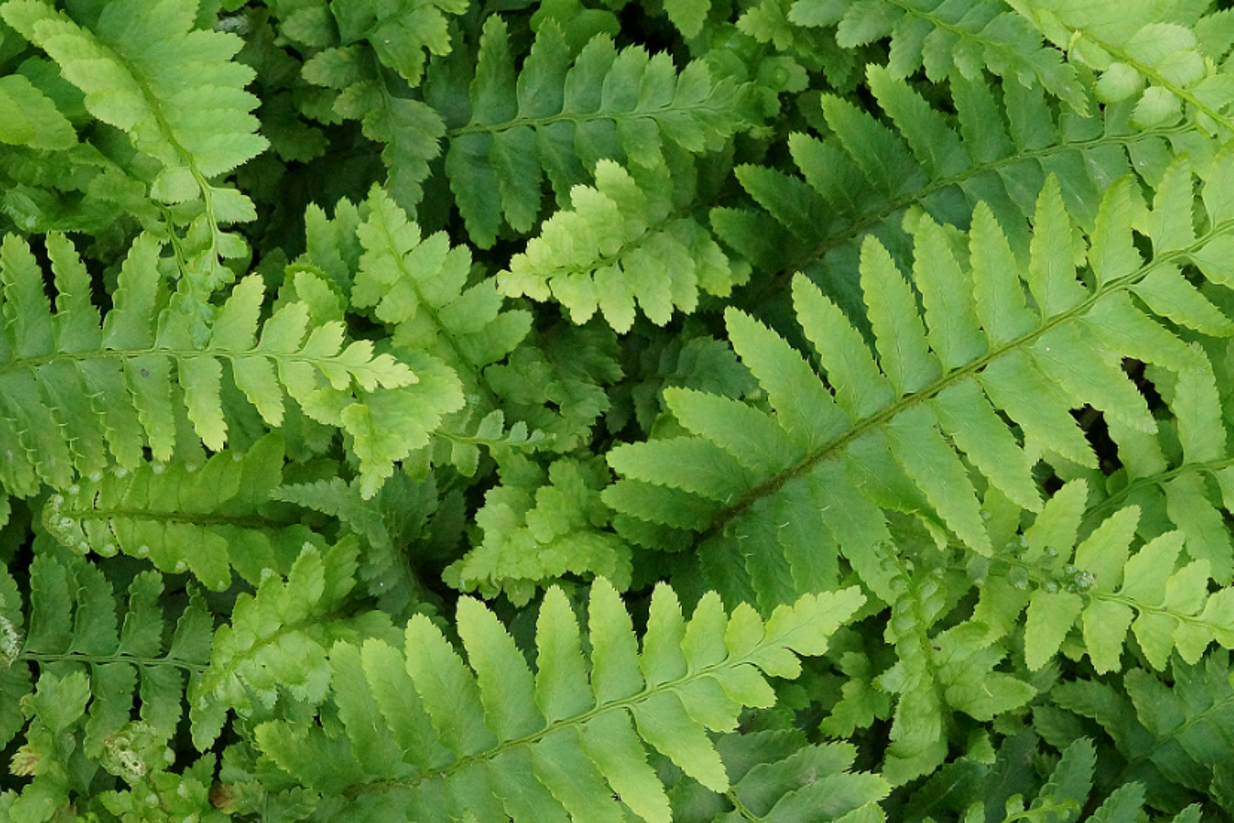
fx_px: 7439
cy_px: 512
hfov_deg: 9.5
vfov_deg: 6.3
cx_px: 735
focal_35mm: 217
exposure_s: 1/160
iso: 2500
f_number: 13
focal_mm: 100
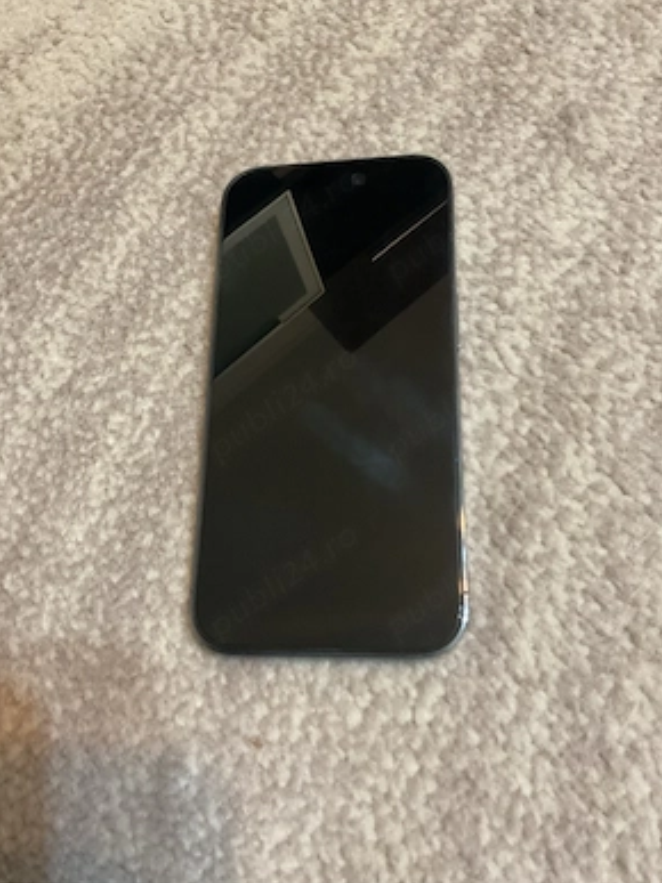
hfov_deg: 46.8
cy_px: 431
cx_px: 329
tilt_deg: -68.7
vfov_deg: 60.0
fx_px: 765
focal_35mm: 30
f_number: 1.8
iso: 250
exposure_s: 1/40
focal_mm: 3
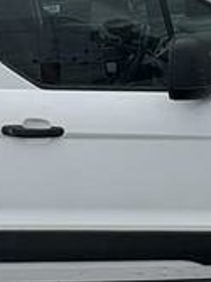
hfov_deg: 19.5
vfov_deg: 24.2
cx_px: 56
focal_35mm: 75
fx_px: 610
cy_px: -30
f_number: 2.2
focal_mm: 2.22
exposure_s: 1/1789
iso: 50
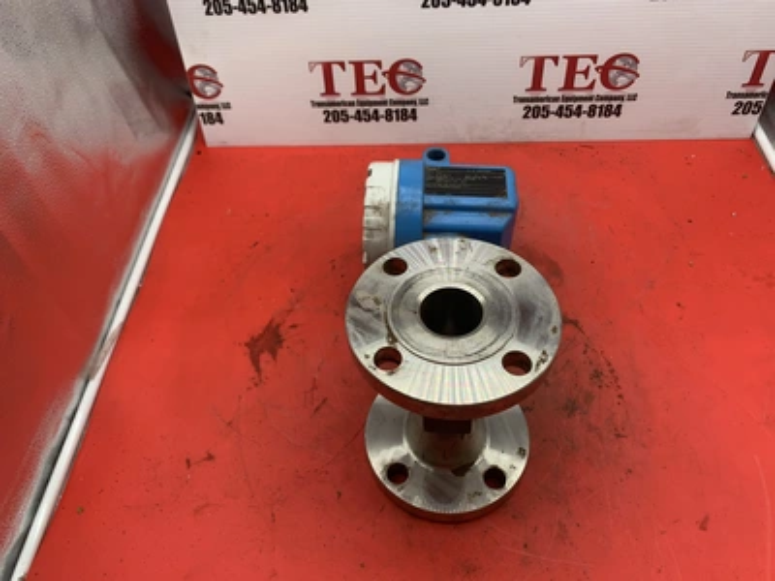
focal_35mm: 26
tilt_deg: -50.9
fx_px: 582
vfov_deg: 53.1
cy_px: 290
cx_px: 388
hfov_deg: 67.3
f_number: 1.8
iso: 50
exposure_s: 1/121
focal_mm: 4.25
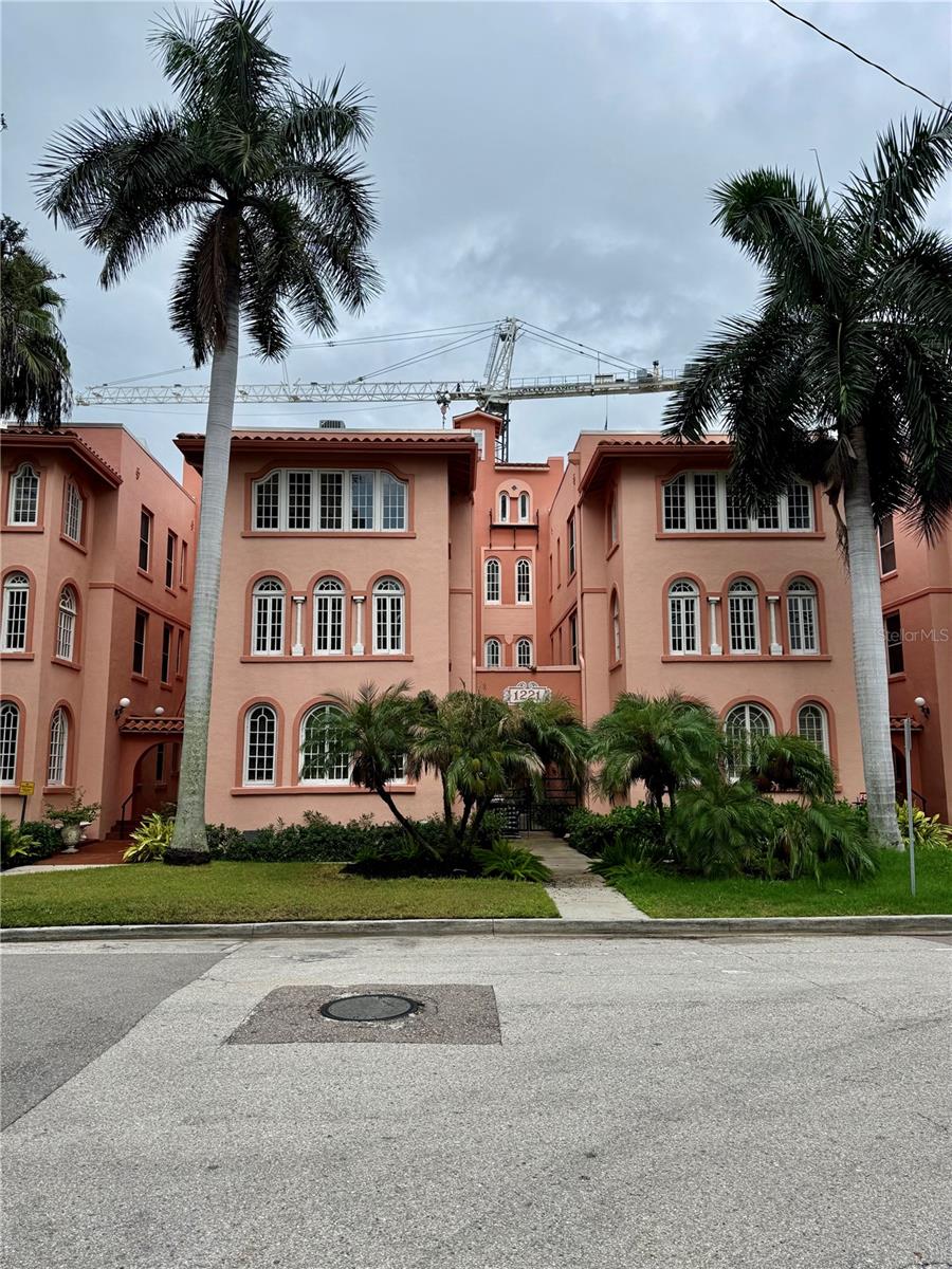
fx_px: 880
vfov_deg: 71.6
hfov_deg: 56.8
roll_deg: -0.6
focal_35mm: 24
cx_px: 476
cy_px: 634
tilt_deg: +9.3
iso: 80
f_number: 1.78
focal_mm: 6.76
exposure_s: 1/3953
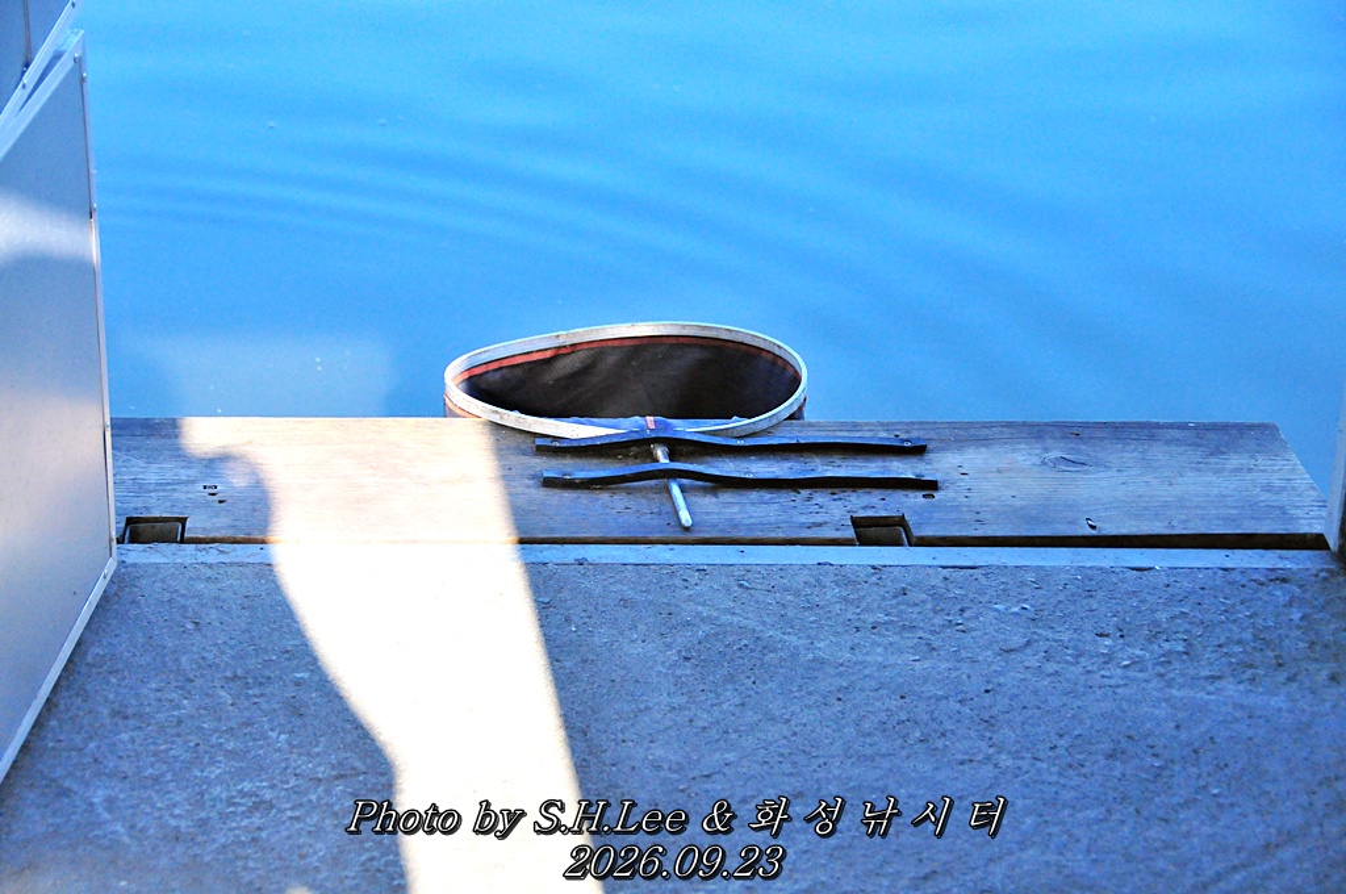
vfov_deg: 16.2
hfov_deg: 24.2
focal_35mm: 84
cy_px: 447
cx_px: 673
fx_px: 3137
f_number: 4.8
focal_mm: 56
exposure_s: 1/2000
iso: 1600
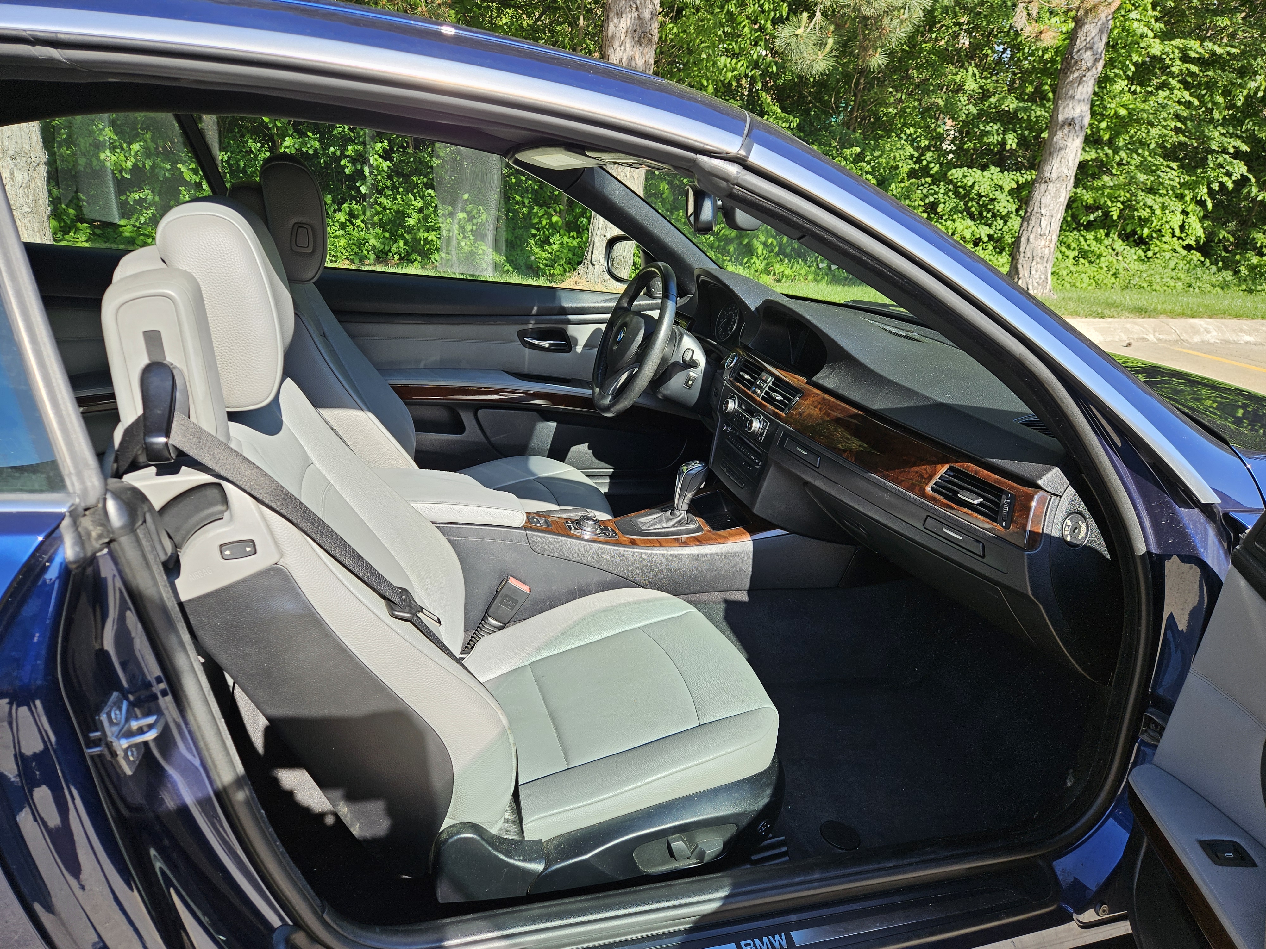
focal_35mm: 23
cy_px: 474
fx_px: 841
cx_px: 633
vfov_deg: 58.9
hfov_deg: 73.9
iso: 25
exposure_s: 1/481
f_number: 1.8
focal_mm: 5.4
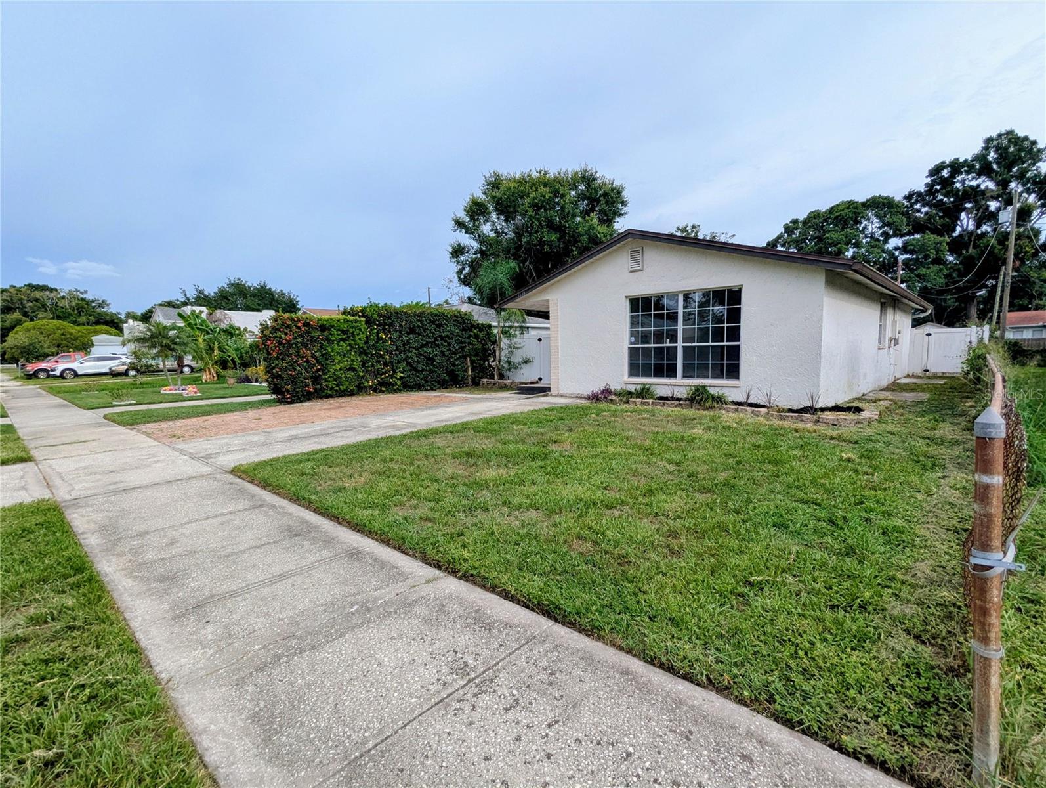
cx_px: 523
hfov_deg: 94.4
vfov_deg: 78.2
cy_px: 394
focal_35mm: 16
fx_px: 484
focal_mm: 2.35
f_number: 2.2
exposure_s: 1/1239
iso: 52
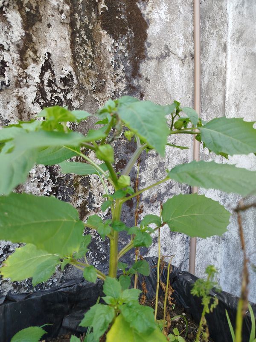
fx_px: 237
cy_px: 171
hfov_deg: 56.8
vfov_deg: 71.6
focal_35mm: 24
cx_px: 128
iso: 80
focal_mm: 5.31
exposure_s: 1/120
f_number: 1.7
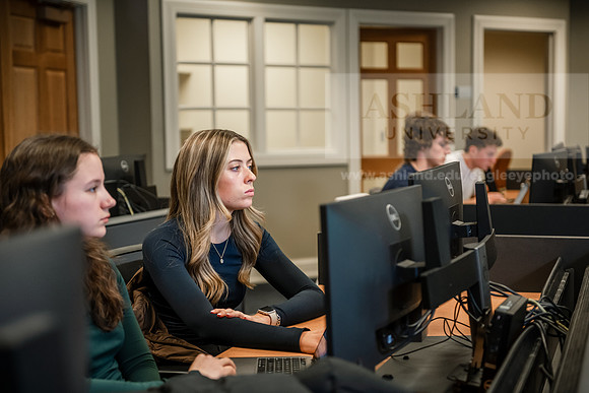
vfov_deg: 22.8
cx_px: 302
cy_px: 200
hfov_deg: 33.6
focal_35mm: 60
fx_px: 975
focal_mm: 58
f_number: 2.8
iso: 1000
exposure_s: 1/160
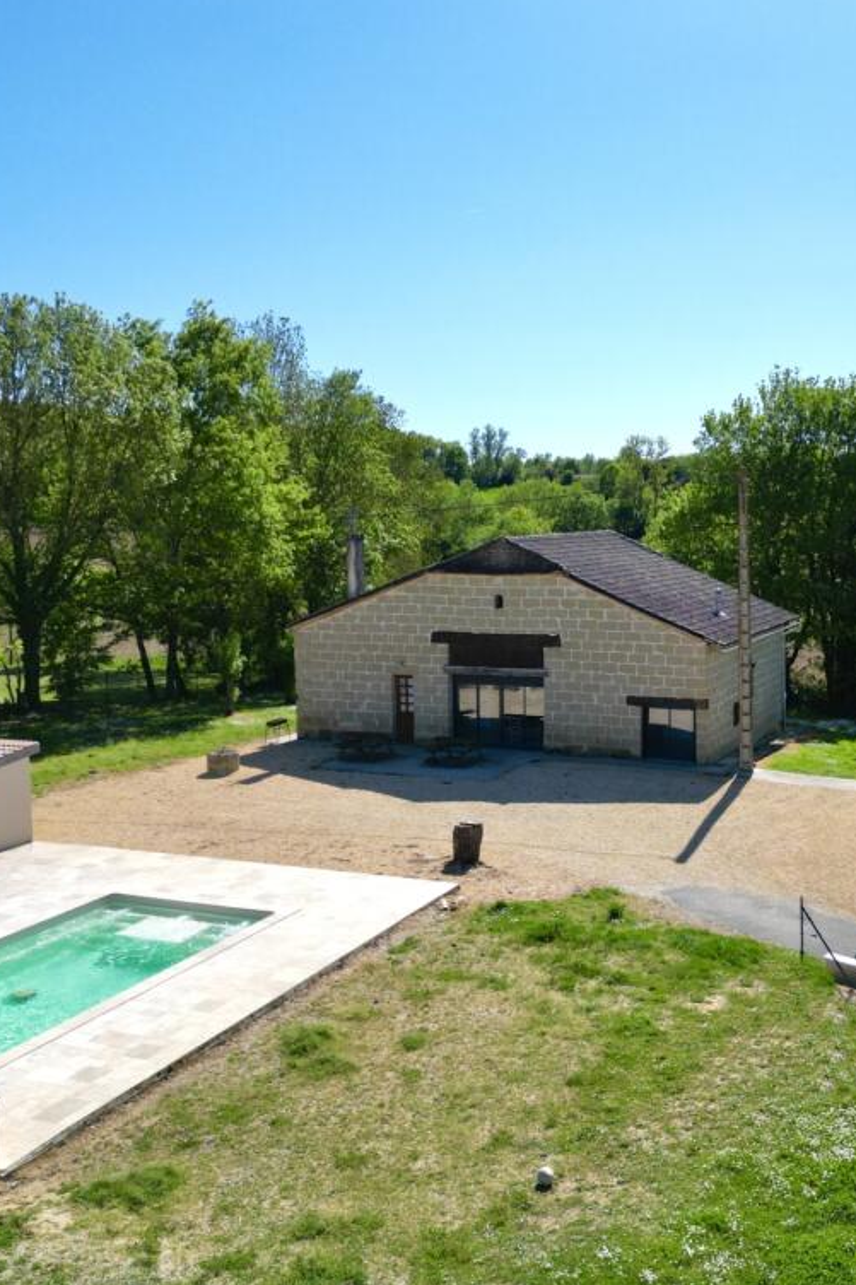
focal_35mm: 34
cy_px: 634
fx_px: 1213
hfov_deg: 38.4
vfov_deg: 55.8
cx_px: 581
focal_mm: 6.72
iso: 130
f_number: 1.7
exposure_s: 1/4000
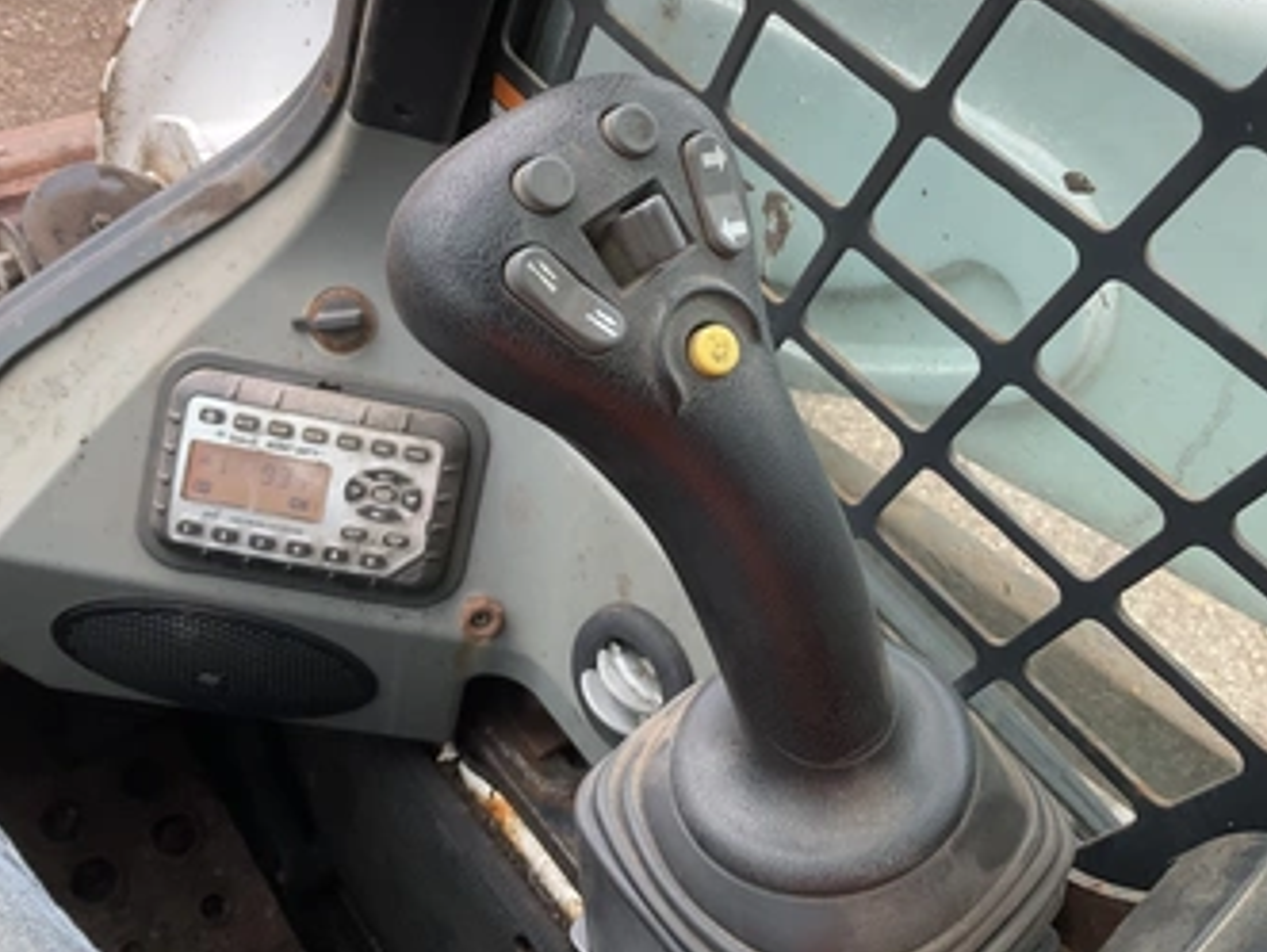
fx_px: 1282
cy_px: 398
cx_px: 670
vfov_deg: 40.6
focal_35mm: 35
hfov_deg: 52.5
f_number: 1.8
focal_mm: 3
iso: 40
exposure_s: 1/122
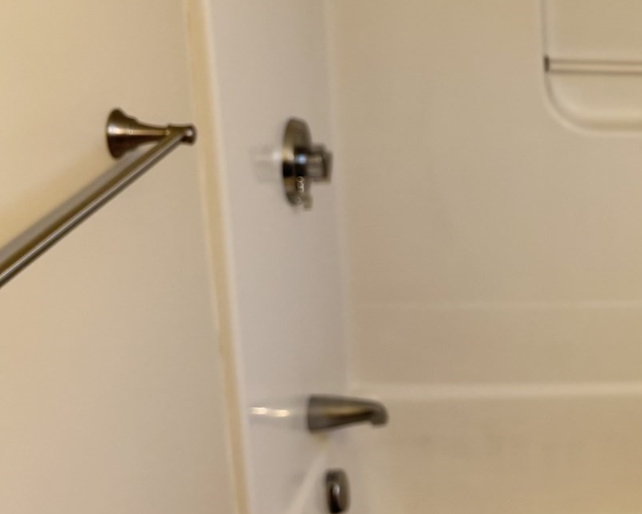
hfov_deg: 25.9
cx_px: 782
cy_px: 189
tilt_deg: -16.0
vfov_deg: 23.4
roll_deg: -2.9
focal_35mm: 65
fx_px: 1235
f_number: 1.6
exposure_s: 1/60
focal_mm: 5.96
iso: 80
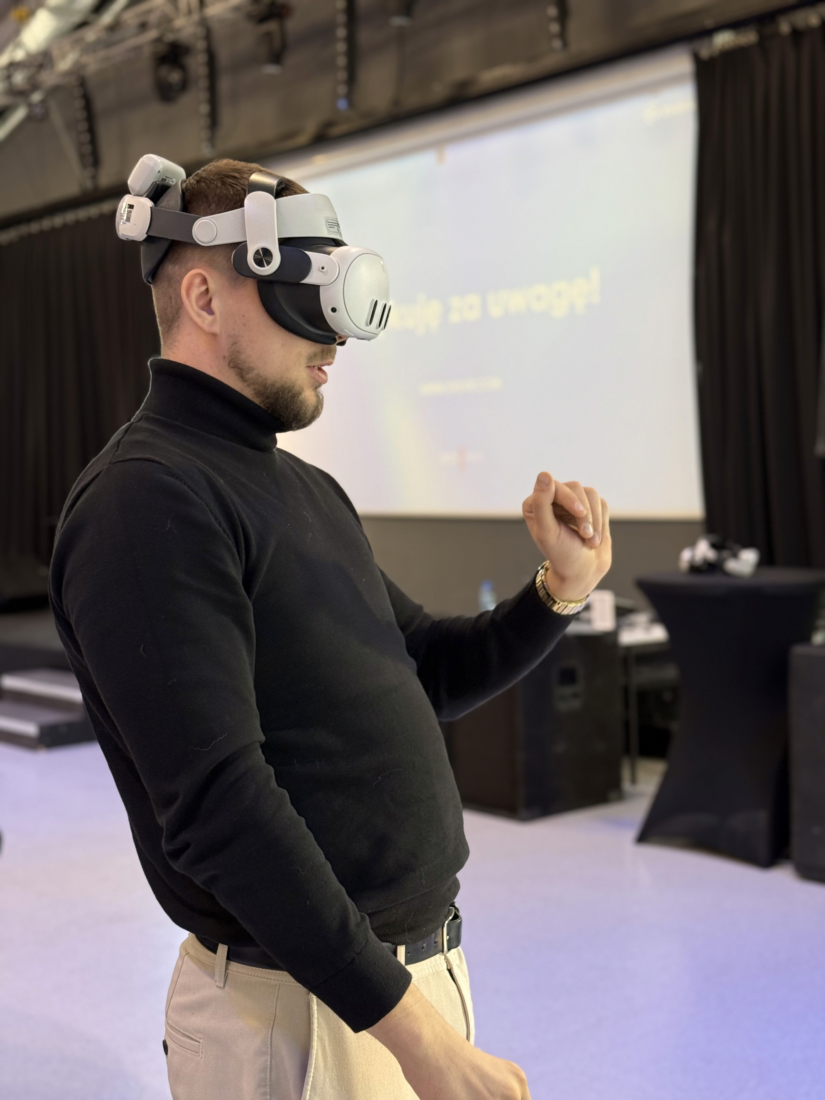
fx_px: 1525
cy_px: 550
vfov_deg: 39.7
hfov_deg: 30.3
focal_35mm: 48
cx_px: 412
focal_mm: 6.76
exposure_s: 1/60
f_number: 1.78
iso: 160
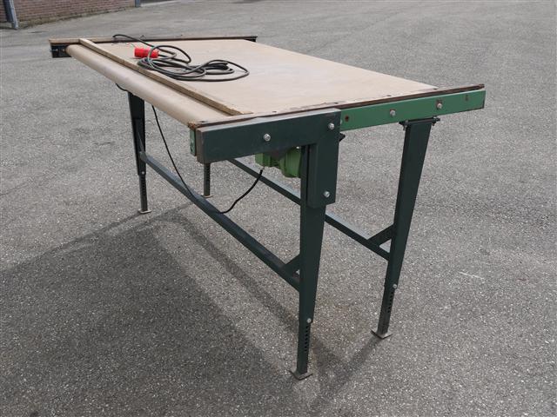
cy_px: 208
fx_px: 547
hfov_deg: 54.0
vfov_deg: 41.8
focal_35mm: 34
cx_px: 278
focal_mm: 17
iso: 100
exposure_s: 1/320
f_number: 7.1
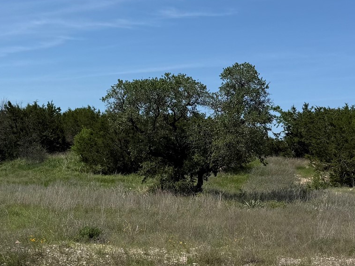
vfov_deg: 22.1
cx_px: 176
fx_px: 667
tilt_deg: -3.6
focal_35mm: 65
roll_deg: -1.4
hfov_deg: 29.8
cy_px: 234
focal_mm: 6.76
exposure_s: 1/6711
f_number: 1.78
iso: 80
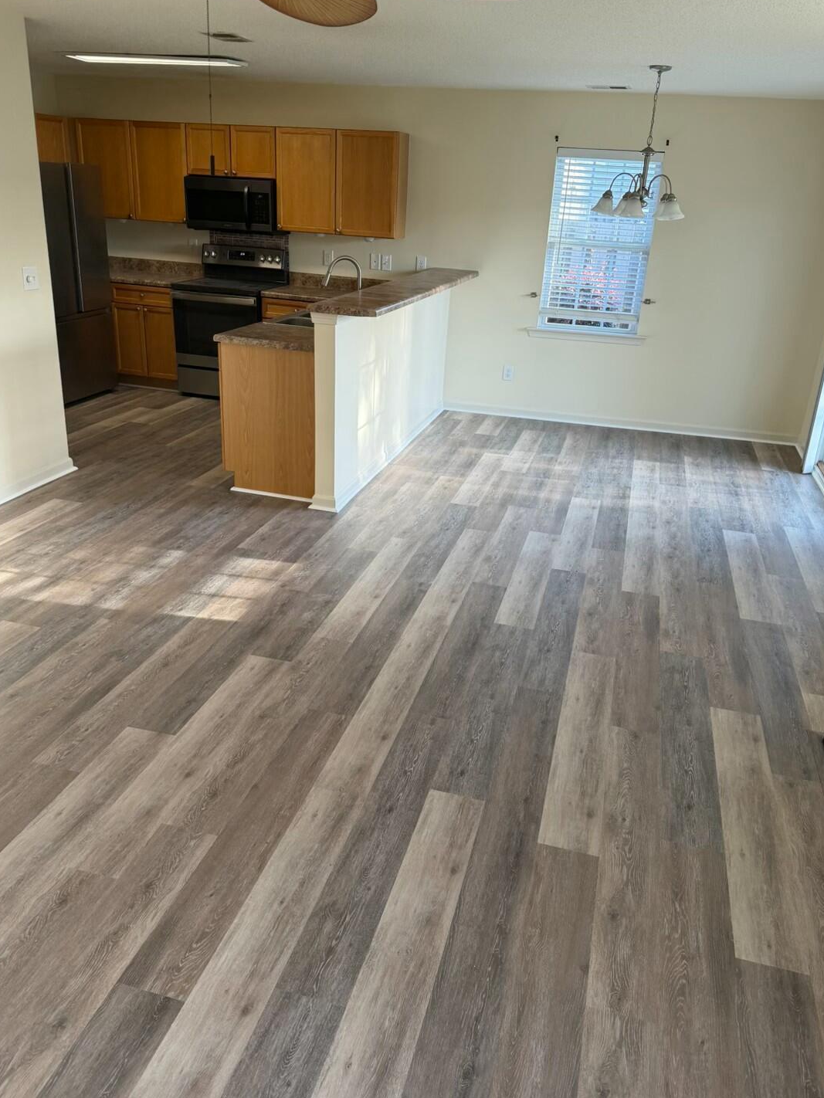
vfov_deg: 65.3
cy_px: 557
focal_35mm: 27
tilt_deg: -22.0
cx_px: 419
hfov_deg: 51.4
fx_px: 857
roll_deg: -4.2
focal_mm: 6.76
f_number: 1.78
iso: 125
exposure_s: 1/153
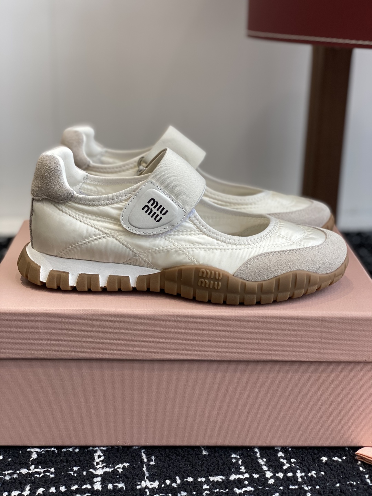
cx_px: 186
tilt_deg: -17.8
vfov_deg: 36.8
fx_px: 745
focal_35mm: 52
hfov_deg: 28.0
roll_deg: -1.7
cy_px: 248
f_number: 2
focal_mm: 6
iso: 50
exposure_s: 1/122
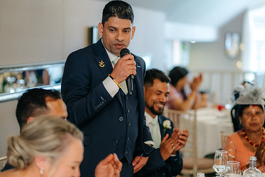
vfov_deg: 13.7
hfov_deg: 20.4
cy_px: 85
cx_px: 140
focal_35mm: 100
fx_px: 736
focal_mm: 85
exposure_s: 1/125
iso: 1250
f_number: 2
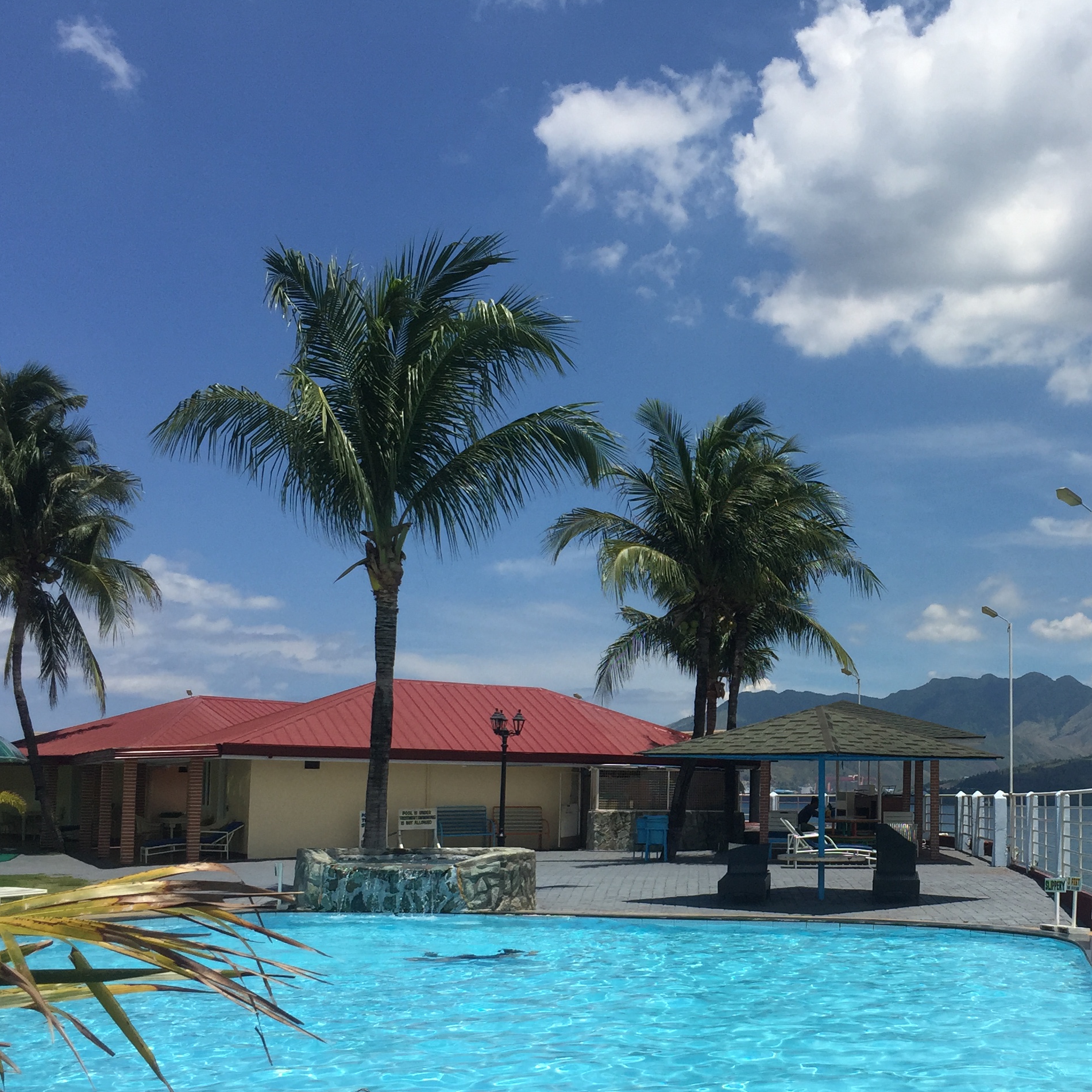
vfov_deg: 38.1
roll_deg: -1.1
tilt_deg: +4.8
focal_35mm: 44
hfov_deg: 37.3
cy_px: 690
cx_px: 832
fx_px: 1570
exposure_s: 1/3968
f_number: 2.2
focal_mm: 4.15
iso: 32
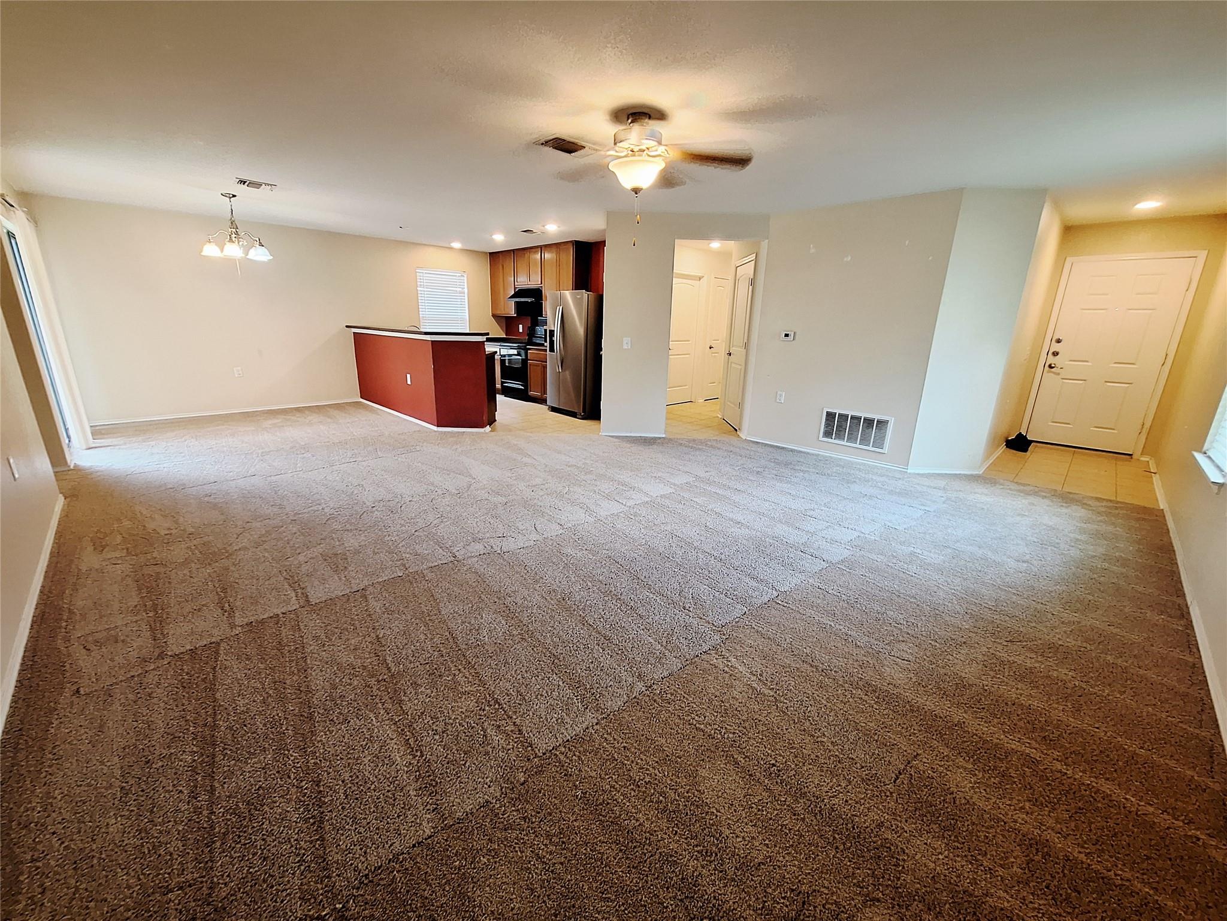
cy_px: 460
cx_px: 614
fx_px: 461
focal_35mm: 13
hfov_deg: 106.2
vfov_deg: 89.9
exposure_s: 1/30
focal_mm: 1.74
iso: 200
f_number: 2.2
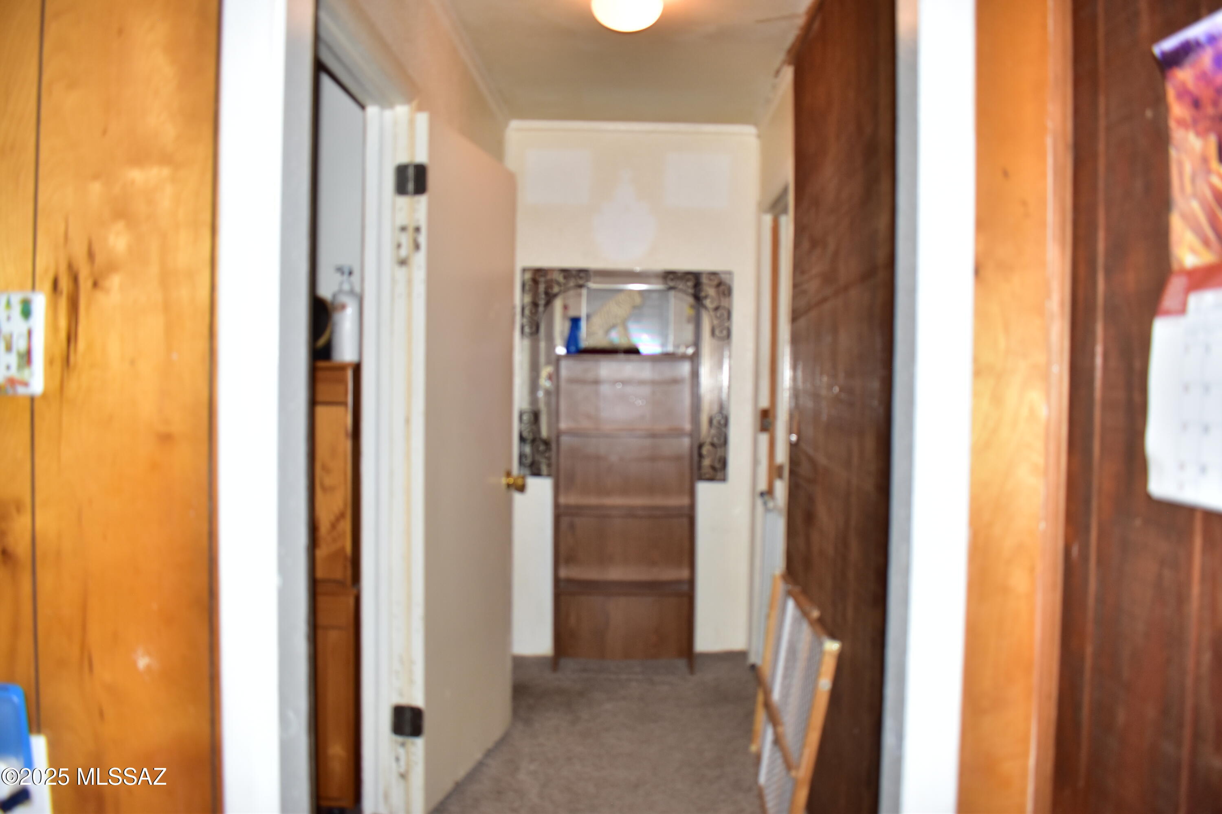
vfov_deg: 47.9
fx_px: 916
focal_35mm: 27
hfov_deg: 67.4
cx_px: 611
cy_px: 407
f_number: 3.5
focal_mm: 18
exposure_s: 1/160
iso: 400
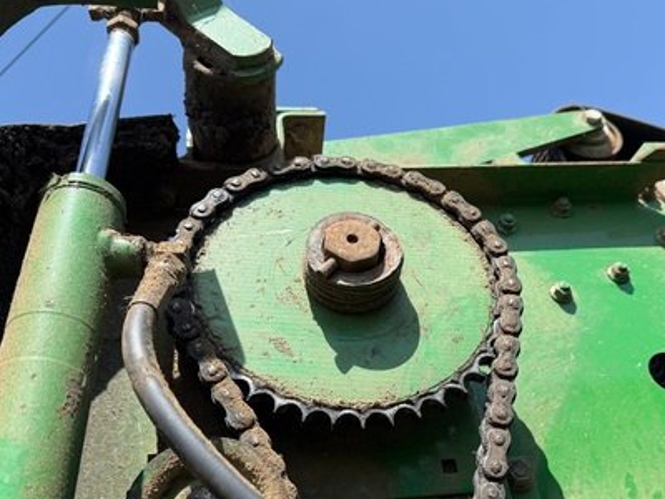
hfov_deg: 51.3
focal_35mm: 36
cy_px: 341
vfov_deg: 39.1
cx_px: 366
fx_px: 692
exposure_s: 1/2299
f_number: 1.78
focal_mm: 6.76
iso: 80
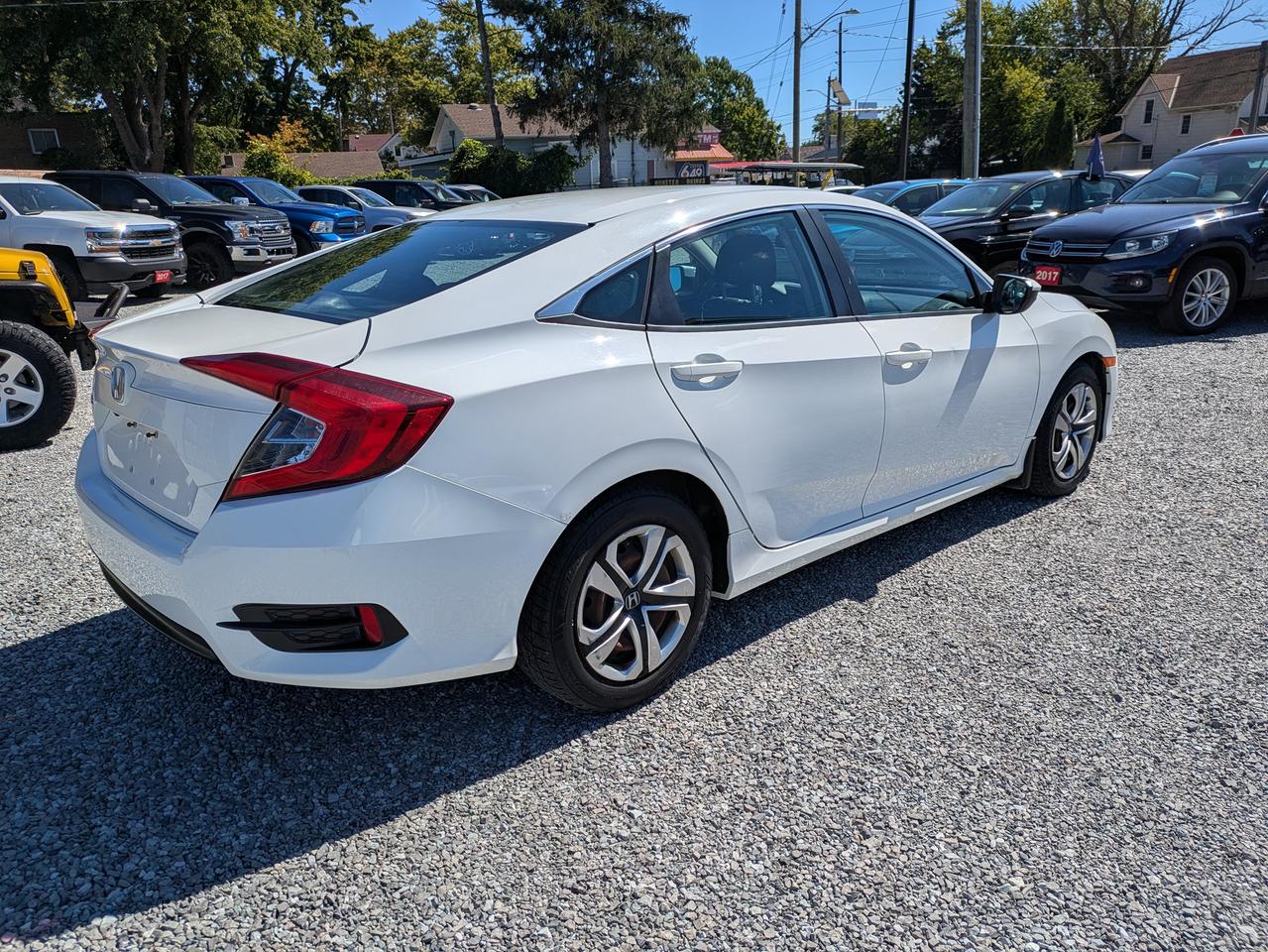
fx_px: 916
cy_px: 476
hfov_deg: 69.4
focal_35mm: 25
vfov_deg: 54.9
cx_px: 634
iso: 47
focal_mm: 5.43
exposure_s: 1/5076
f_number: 1.89
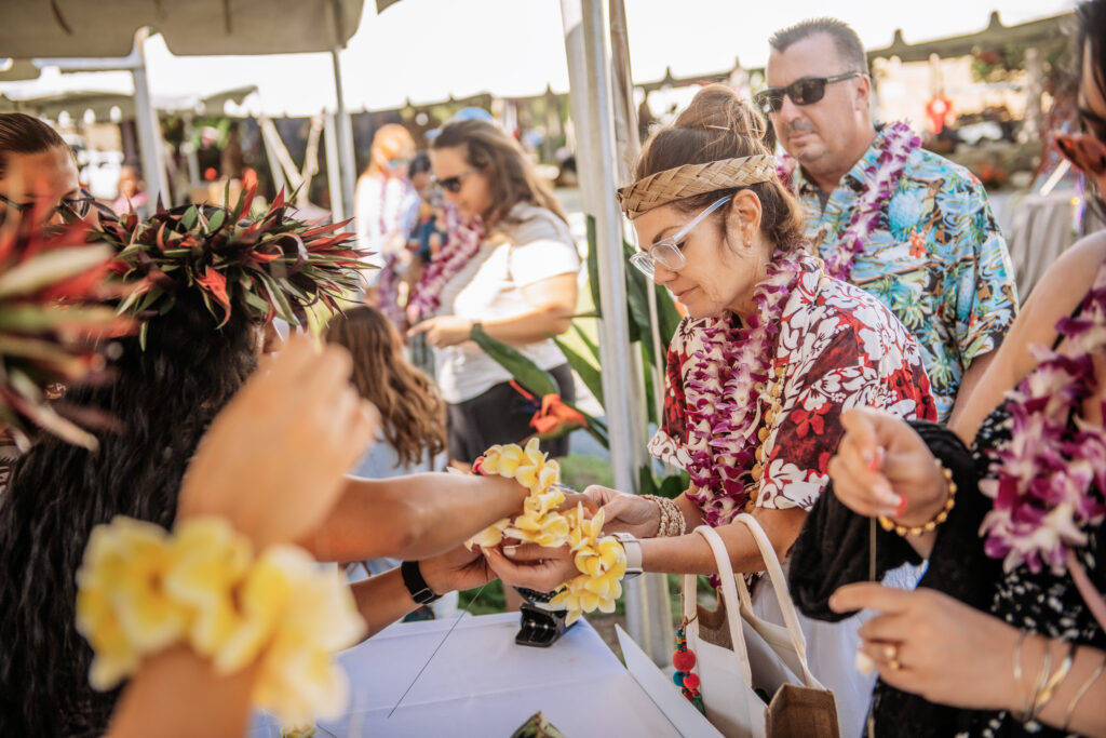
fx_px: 1383
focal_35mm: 45
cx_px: 553
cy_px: 369
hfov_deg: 43.6
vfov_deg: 29.9
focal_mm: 45
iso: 400
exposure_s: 1/1600
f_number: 2.8
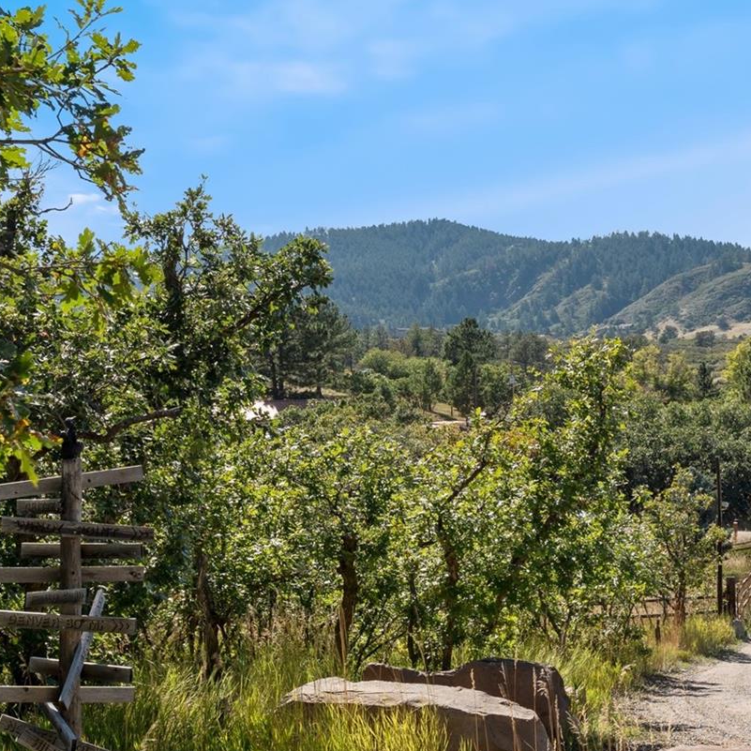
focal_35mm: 56
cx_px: 588
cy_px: 454
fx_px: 1375
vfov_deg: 30.5
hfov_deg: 29.9
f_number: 9
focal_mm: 22.6
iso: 400
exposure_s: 1/50
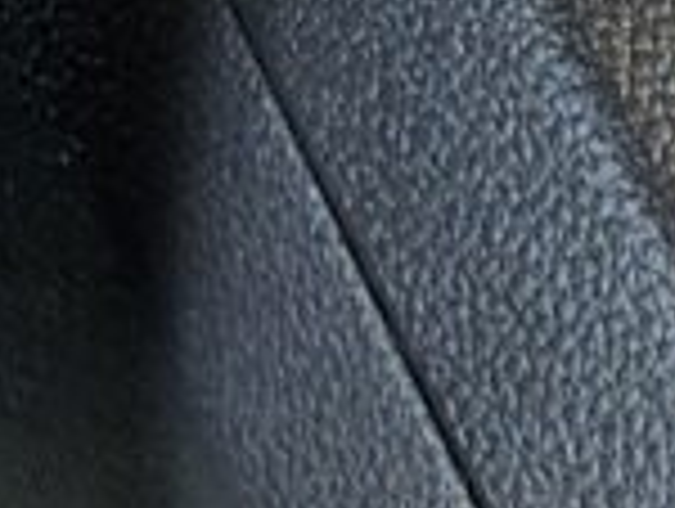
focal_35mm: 157
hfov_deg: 11.4
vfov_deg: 8.0
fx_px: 3066
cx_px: 1318
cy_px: 1569
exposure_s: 1/16.7
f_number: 1.8
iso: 2500
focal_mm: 5.4
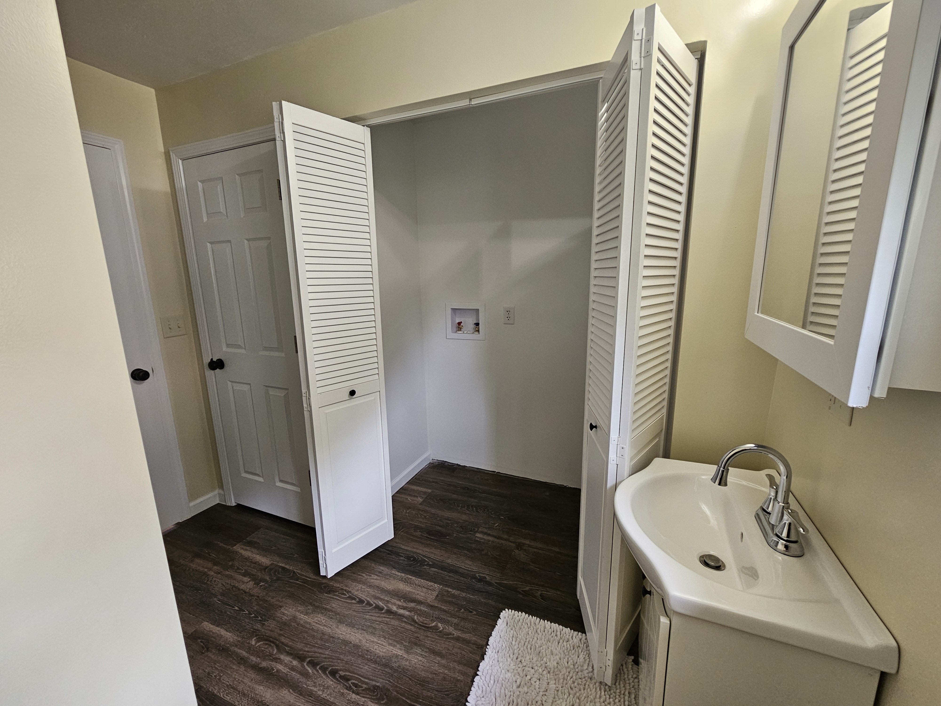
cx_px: 470
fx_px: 353
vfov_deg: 89.9
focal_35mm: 13
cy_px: 353
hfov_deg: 106.2
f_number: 2.2
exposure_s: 1/60
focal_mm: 2.2
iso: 200
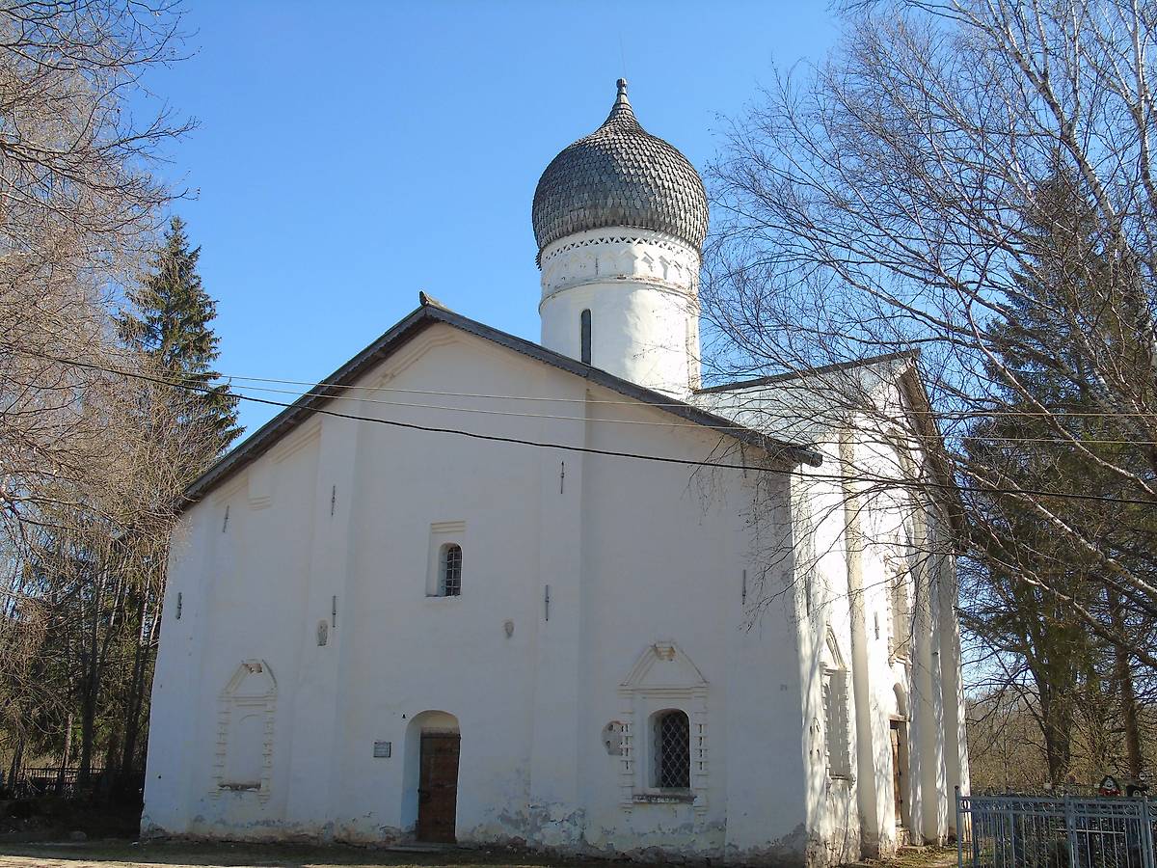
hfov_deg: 54.0
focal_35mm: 34
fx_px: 1136
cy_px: 434
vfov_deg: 41.8
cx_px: 578
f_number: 3.8
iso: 80
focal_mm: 6.1
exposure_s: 1/500
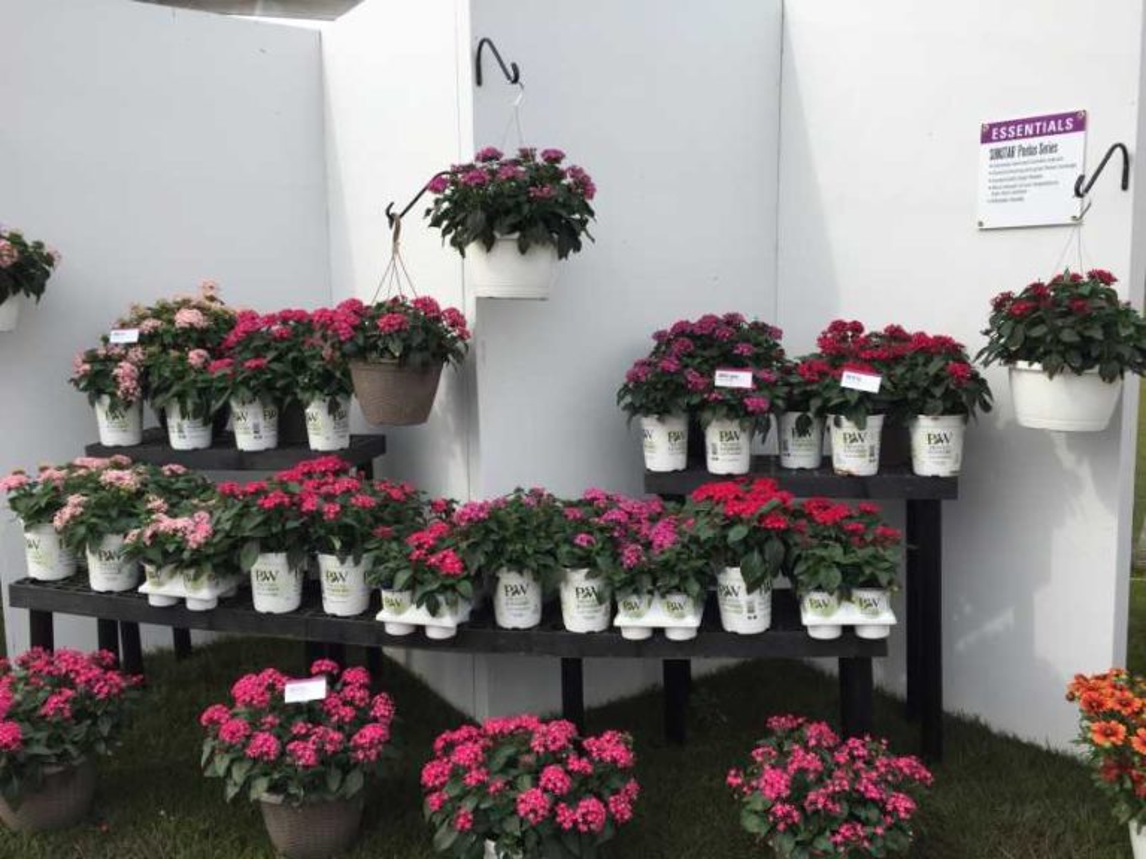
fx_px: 960
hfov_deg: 61.7
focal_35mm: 29
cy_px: 430
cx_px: 573
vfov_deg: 48.2
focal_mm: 4.15
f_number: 2.2
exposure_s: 1/898
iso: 32
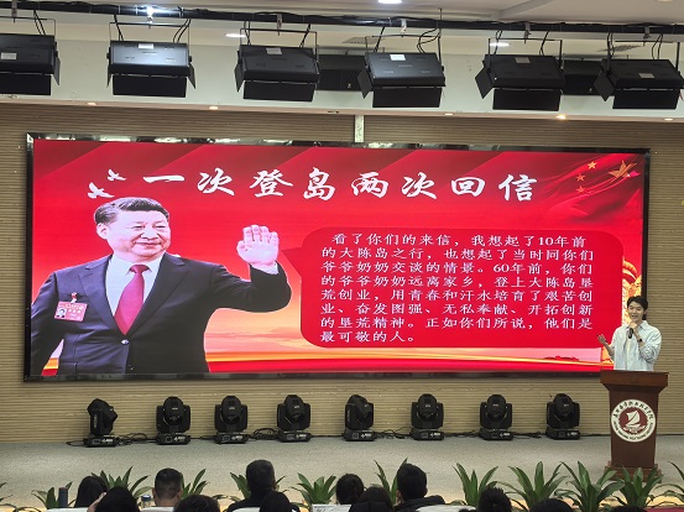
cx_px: 342
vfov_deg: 19.1
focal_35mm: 77
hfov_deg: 25.4
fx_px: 1521
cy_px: 256
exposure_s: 1/100
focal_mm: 6.98
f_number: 2
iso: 125
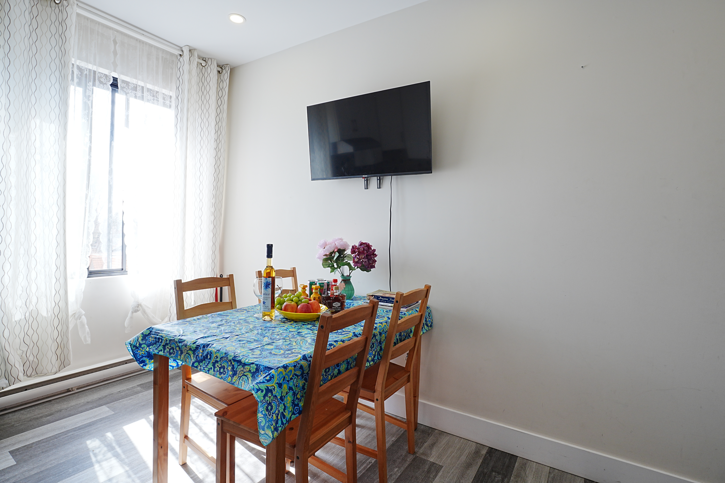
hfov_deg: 95.0
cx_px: 362
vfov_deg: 72.1
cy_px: 242
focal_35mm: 16
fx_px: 332
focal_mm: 11
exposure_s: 1/15
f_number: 8
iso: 100
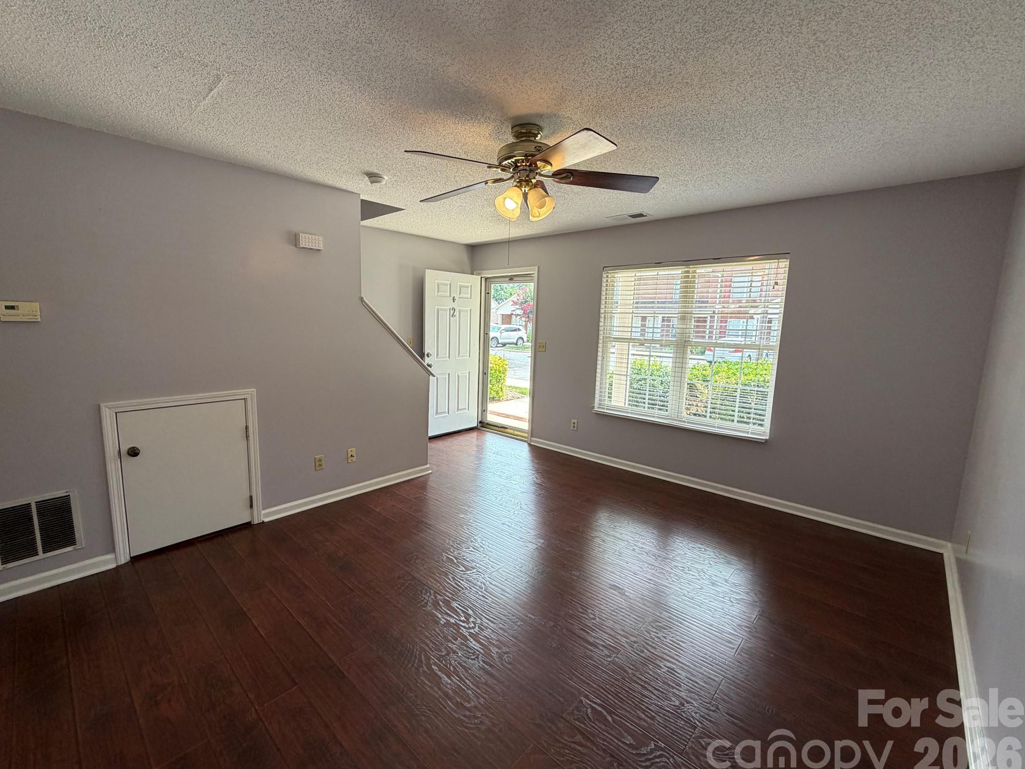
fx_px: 444
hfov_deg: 98.0
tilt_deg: -8.4
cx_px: 480
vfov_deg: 81.8
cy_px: 383
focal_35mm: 15
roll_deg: -0.9
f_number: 2.2
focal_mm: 2.22
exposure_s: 1/121
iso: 100
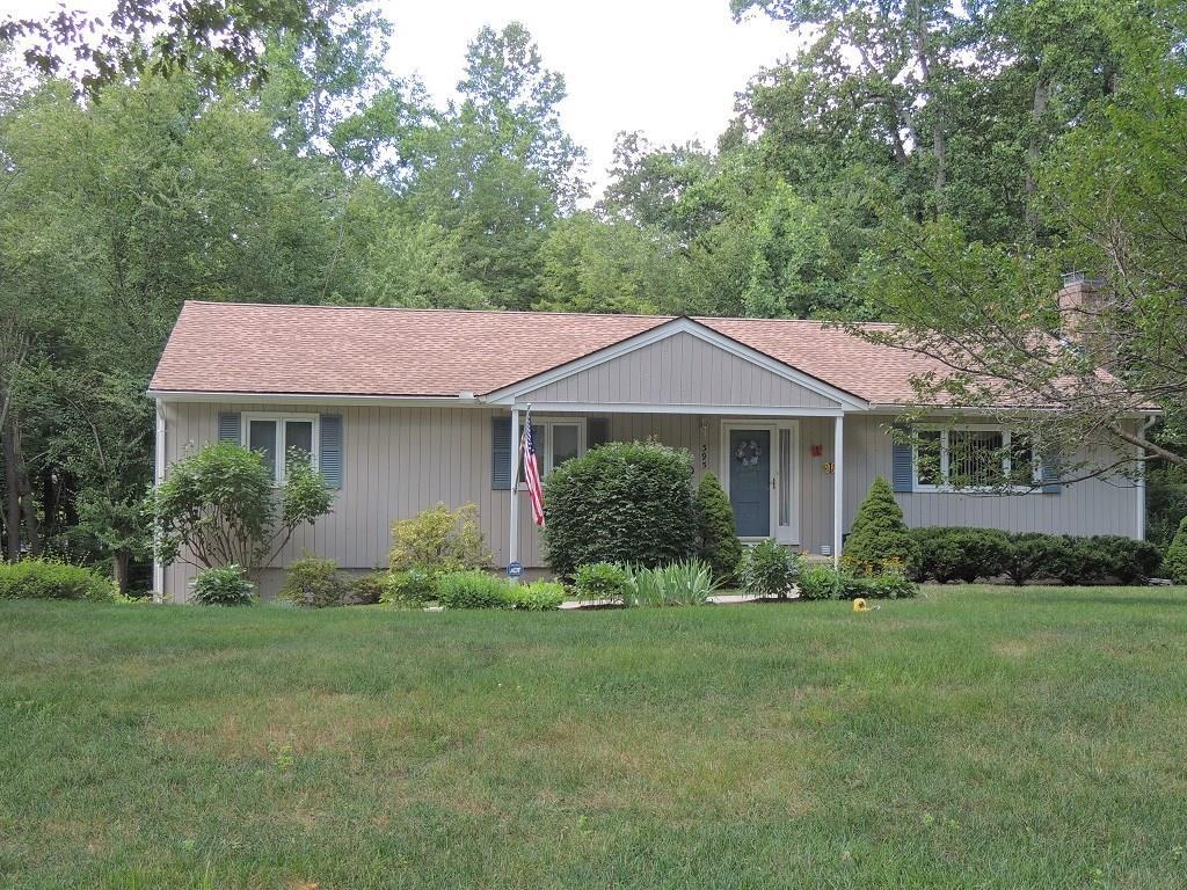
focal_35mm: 40
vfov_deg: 36.0
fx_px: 1372
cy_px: 445
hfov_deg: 46.8
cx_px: 594
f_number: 3.3
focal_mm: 7.1
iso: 100
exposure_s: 1/100
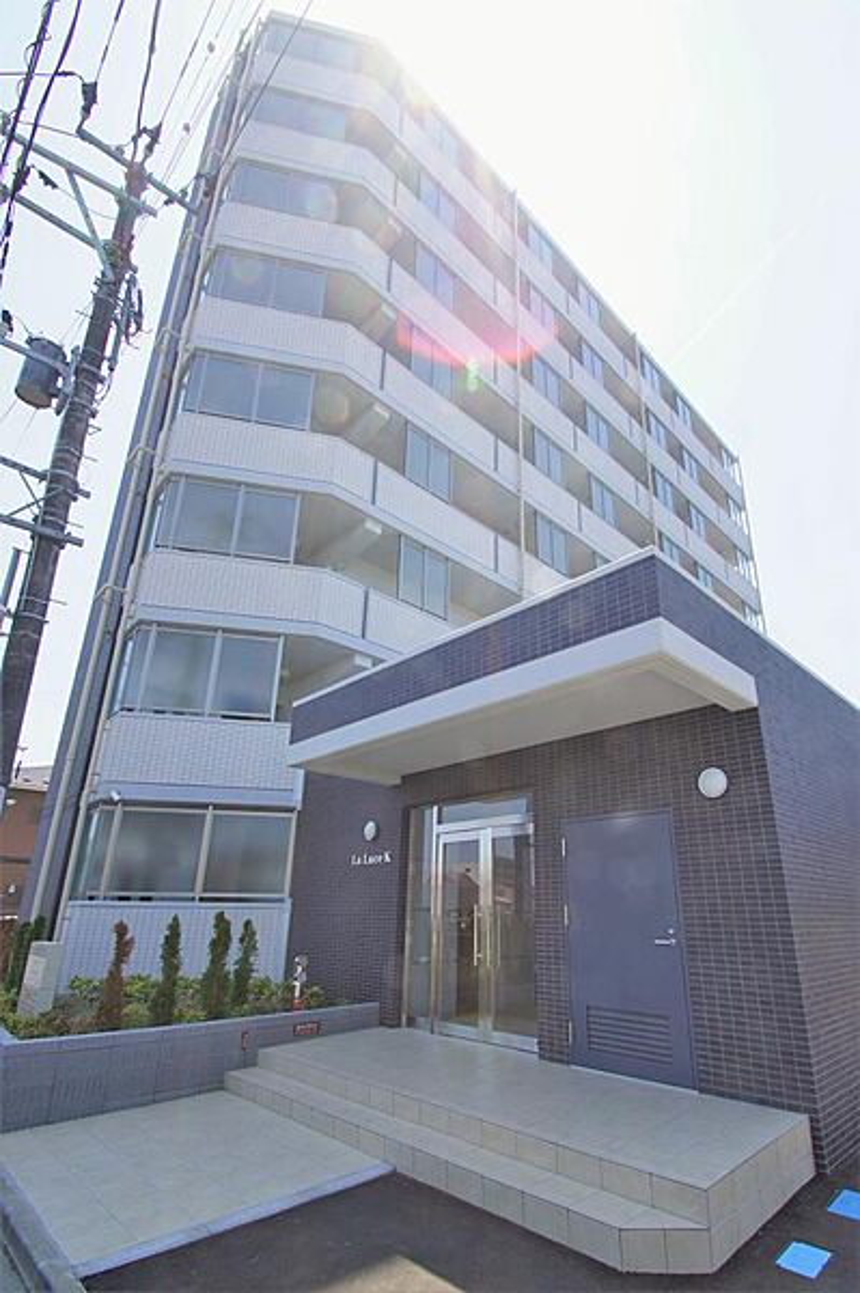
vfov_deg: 100.4
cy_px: 646
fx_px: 538
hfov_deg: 77.2
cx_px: 430
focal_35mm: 15
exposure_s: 1/50
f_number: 11
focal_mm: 10
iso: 100
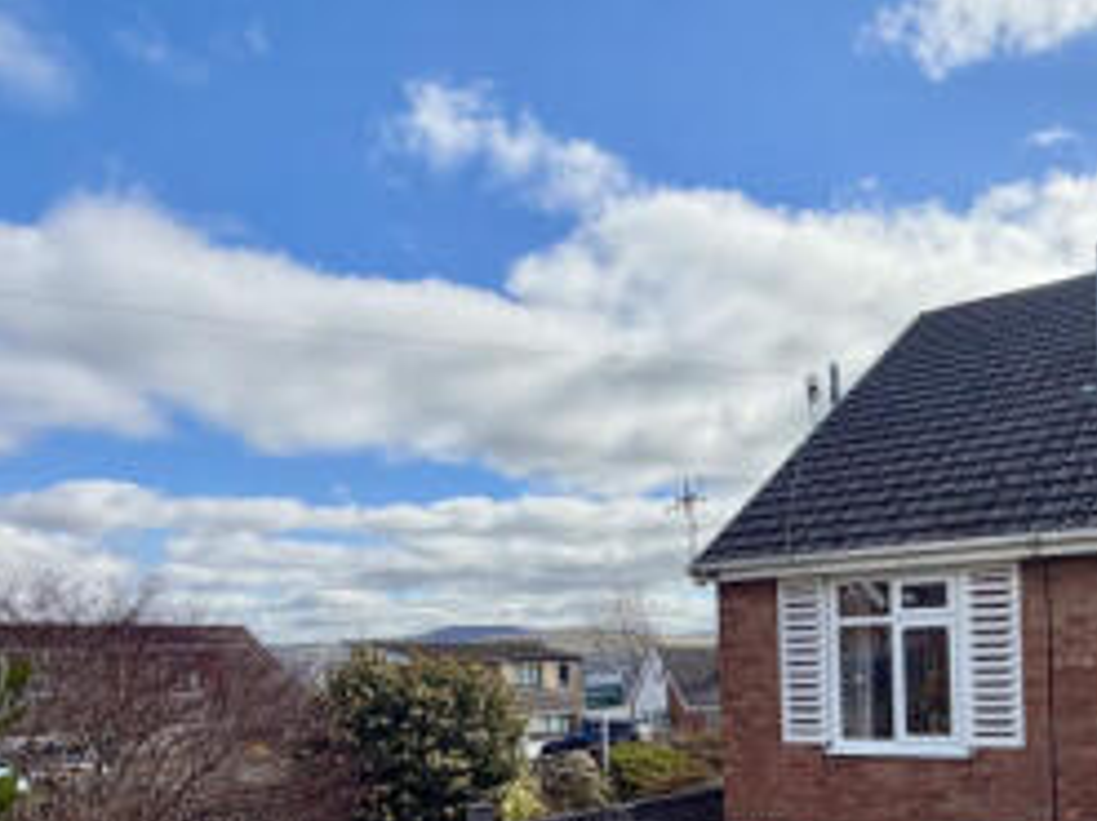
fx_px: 1045
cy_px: 681
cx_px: 757
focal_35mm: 33
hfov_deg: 53.9
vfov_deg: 40.7
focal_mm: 2.22
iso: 32
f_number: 2.2
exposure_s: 1/1167
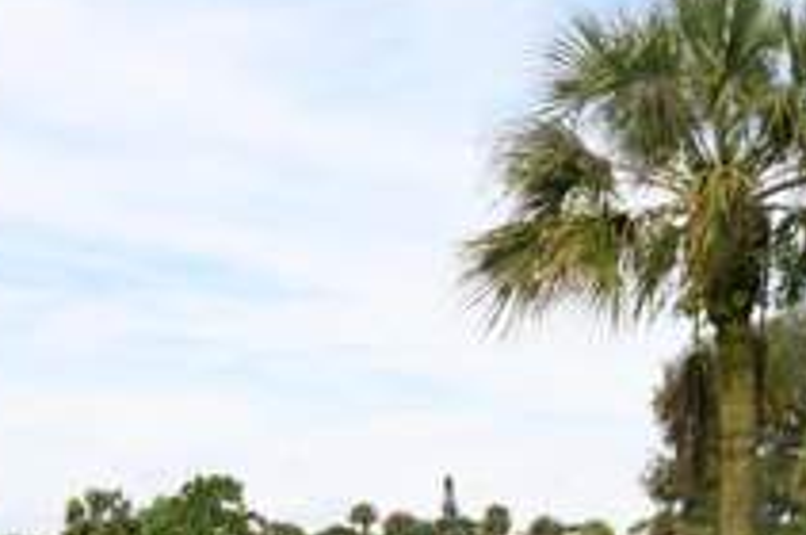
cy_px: 558
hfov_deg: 24.8
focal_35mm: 82
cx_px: 432
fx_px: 1833
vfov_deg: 16.2
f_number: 5
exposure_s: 1/8000
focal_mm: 24
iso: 1250
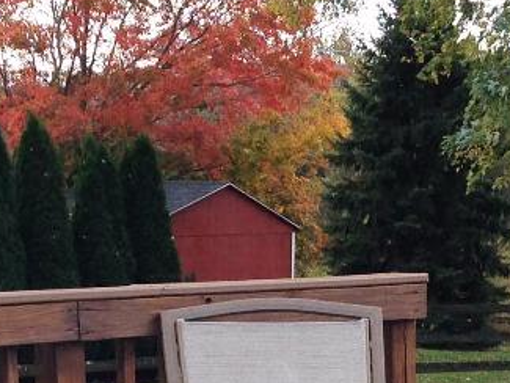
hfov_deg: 13.5
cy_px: 571
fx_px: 2152
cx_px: 278
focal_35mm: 146
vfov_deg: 9.9
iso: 50
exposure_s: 1/414
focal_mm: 4.12
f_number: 2.4
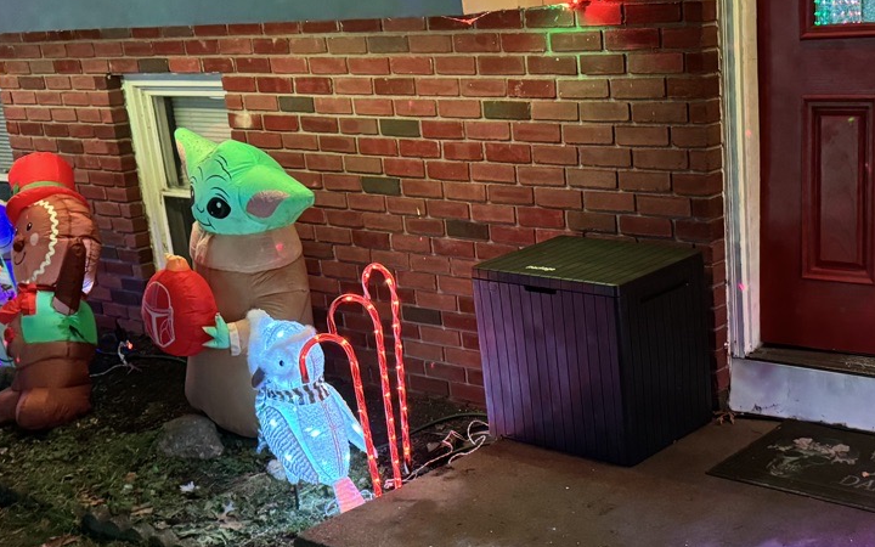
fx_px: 1264
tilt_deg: -18.7
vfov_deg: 24.3
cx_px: 594
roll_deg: +4.6
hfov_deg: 37.7
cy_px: 359
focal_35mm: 53
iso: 800
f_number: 1.78
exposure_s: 1/30
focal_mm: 6.76
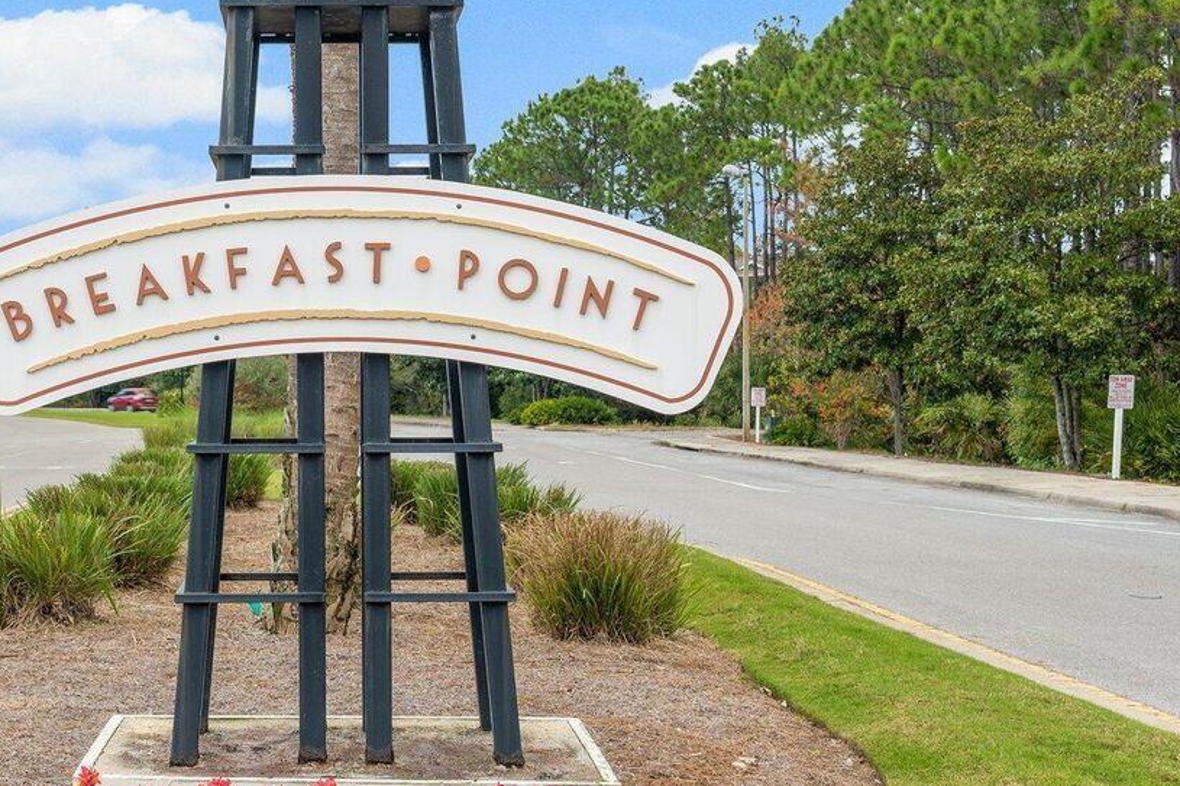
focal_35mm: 66
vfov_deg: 20.6
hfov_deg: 30.2
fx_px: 2163
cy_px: 389
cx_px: 346
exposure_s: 1/15
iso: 125
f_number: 8
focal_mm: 35
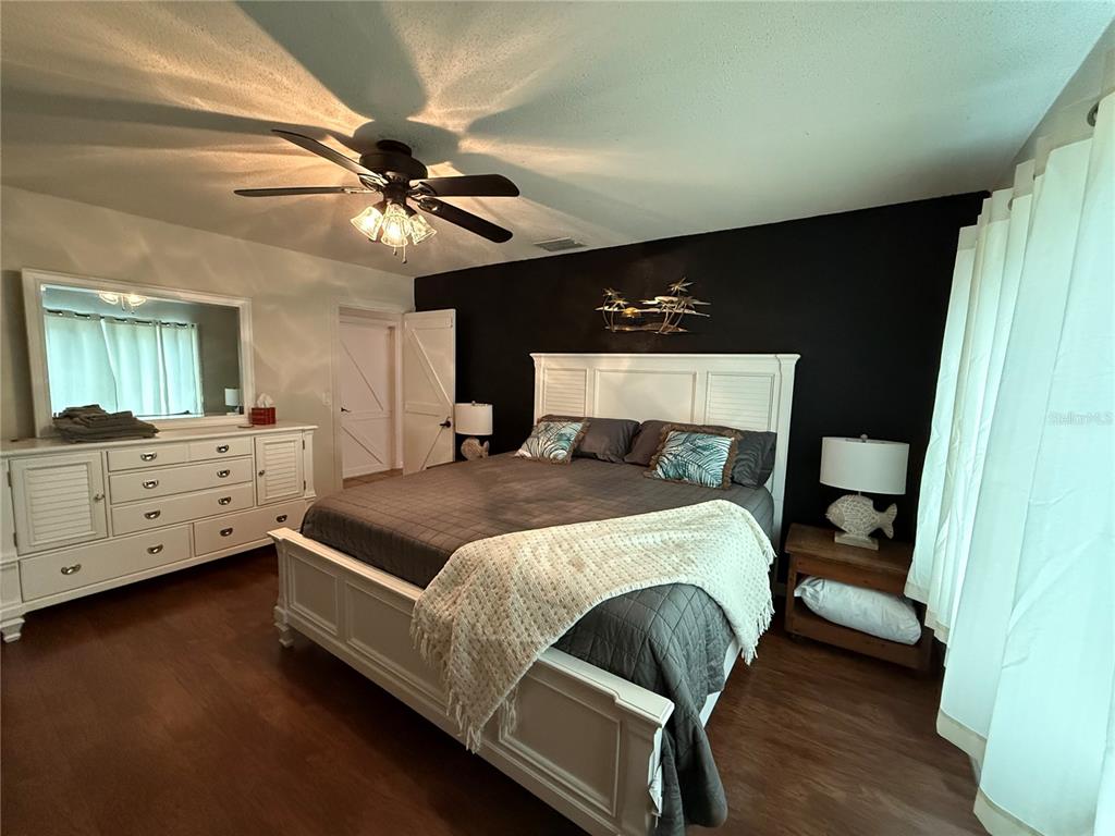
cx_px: 558
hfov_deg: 102.1
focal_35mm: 14
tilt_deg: -5.5
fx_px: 451
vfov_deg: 85.7
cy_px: 418
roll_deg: -1.4
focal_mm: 2.22
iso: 800
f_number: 2.2
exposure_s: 1/60
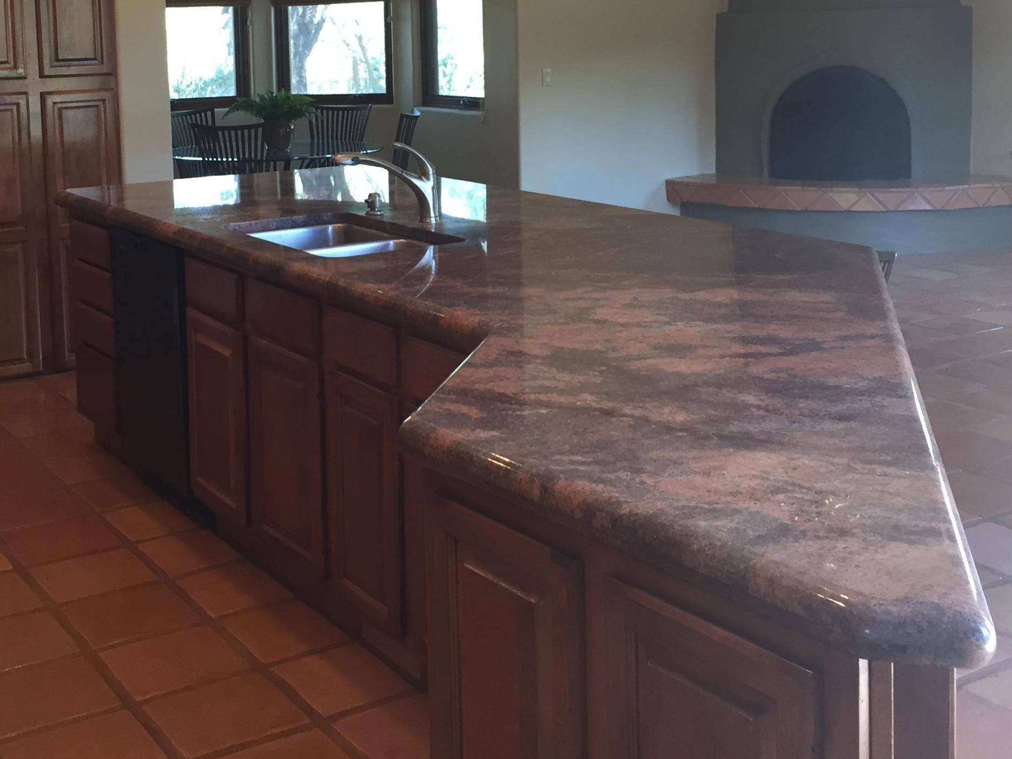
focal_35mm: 47
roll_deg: +0.8
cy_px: 148
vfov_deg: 30.1
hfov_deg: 40.4
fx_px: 1374
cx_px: 437
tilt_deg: -6.2
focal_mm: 4.15
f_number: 2.2
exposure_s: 1/30
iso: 64
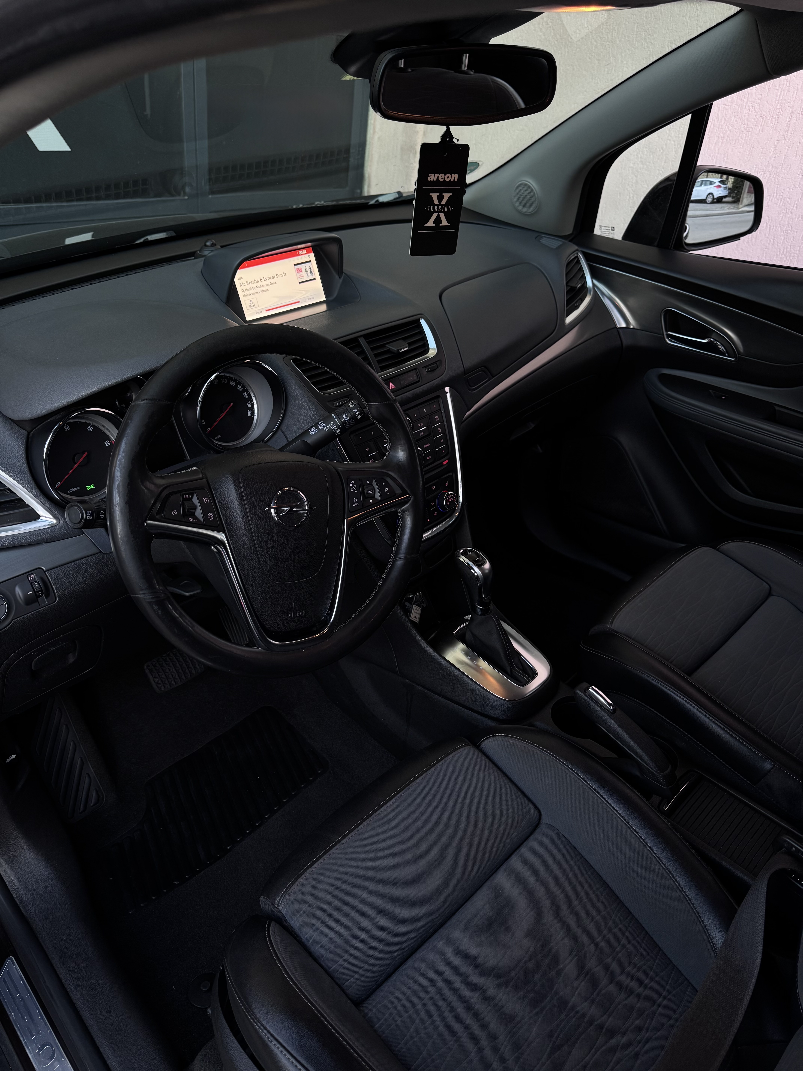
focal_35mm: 24
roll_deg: -7.4
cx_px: 402
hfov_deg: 56.8
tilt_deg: -35.1
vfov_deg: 71.6
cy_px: 536
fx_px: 742
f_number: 1.78
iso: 200
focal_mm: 6.76
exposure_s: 1/82
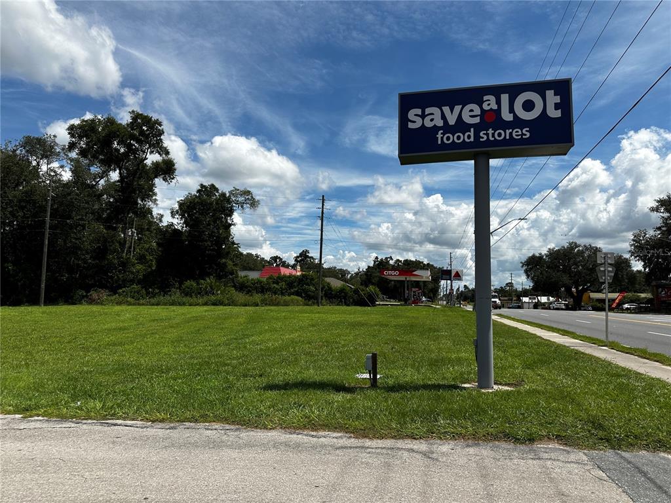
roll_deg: -0.4
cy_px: 252
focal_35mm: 24
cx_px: 336
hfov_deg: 71.6
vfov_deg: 56.8
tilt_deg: +5.3
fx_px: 465
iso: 80
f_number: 1.78
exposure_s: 1/8197
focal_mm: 6.86
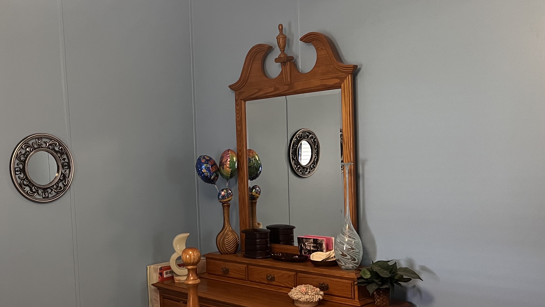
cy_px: 198
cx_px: 186
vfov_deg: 27.0
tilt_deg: -3.8
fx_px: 636
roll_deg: +2.2
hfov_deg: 45.8
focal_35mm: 44
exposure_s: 1/60
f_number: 1.5
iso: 320
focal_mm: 5.7
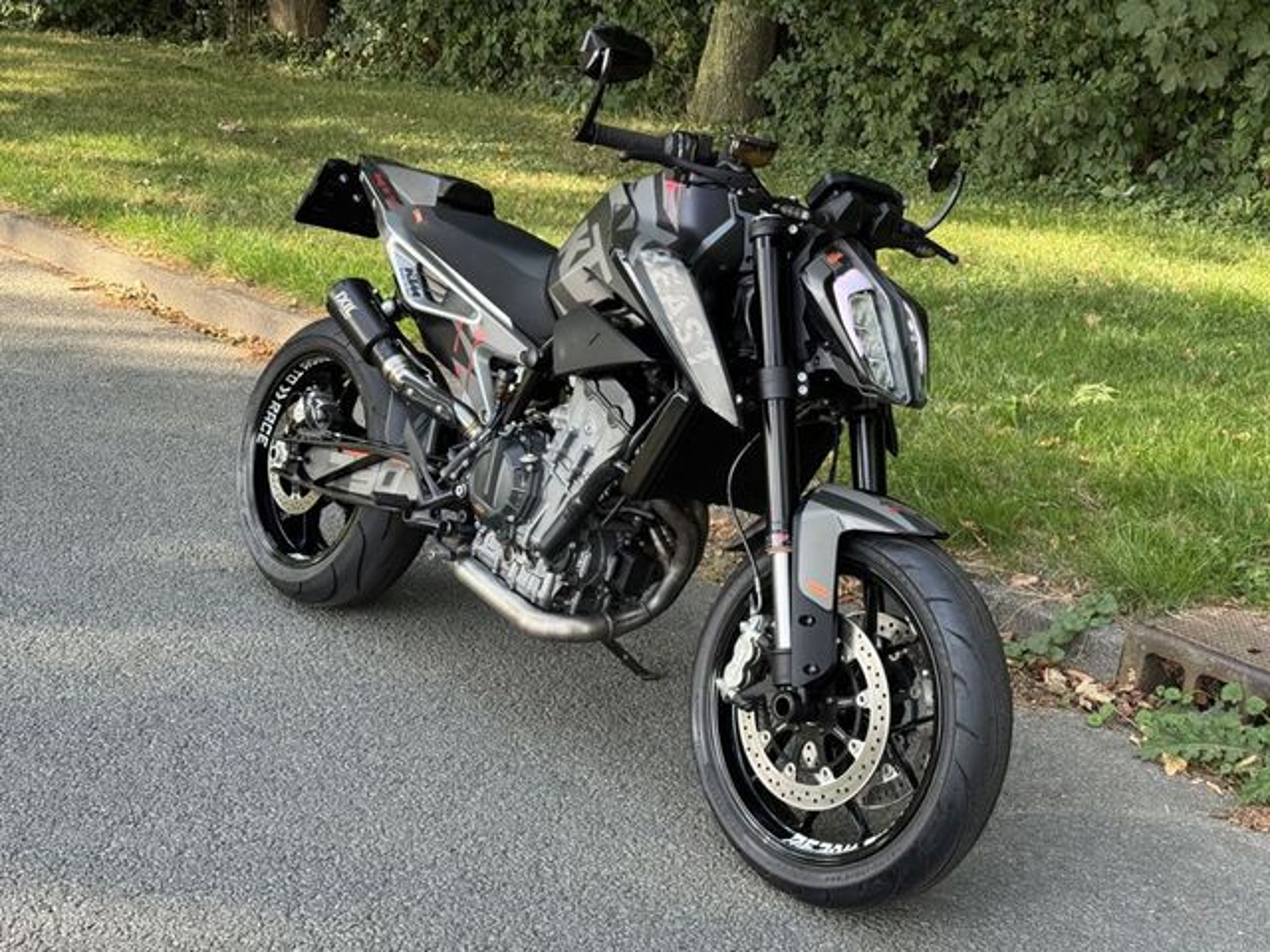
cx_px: 635
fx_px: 1761
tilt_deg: -17.0
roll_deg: -0.5
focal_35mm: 48
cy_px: 476
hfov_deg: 39.7
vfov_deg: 30.3
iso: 64
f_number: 1.78
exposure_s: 1/203
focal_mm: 6.76
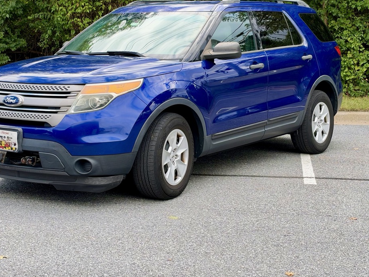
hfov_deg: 29.0
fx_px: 714
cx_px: 178
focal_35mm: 67
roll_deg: -0.3
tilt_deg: -3.8
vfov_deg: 21.8
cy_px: 88
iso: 64
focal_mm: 6.93
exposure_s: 1/1139
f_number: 1.8
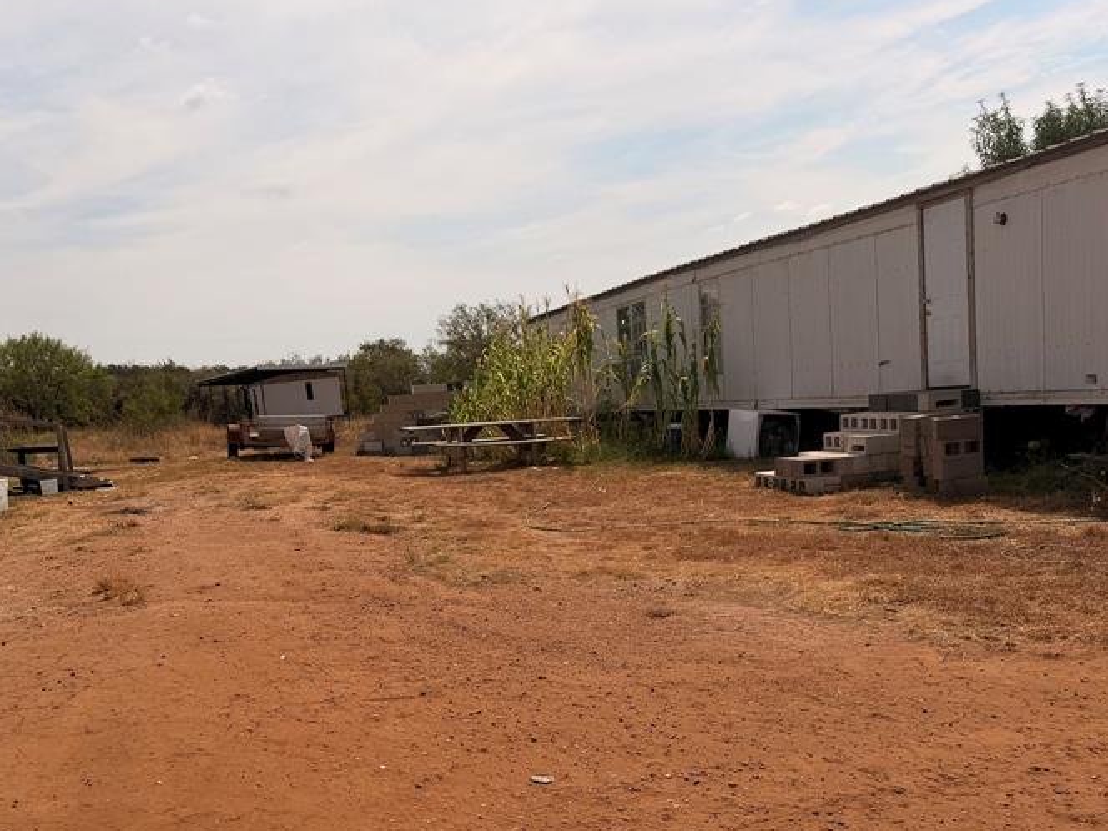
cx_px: 387
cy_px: 572
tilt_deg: -8.6
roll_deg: +5.9
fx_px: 1184
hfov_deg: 49.4
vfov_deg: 38.1
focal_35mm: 37
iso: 80
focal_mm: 6.76
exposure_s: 1/10309
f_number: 1.78
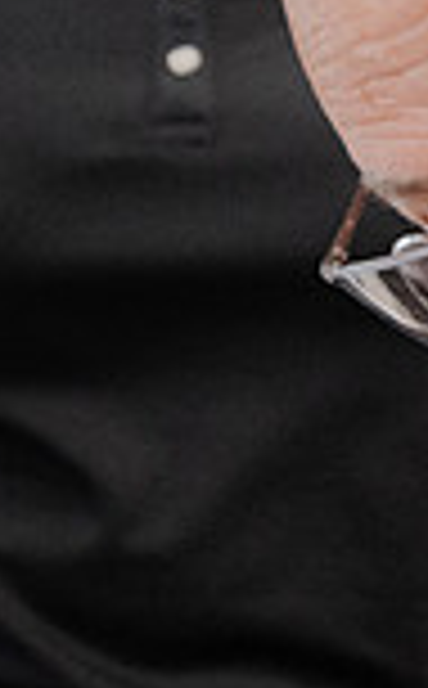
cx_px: 838
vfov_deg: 7.7
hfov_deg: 4.8
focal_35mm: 271
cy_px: 560
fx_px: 5082
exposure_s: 1/160
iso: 9000
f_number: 8
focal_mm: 70
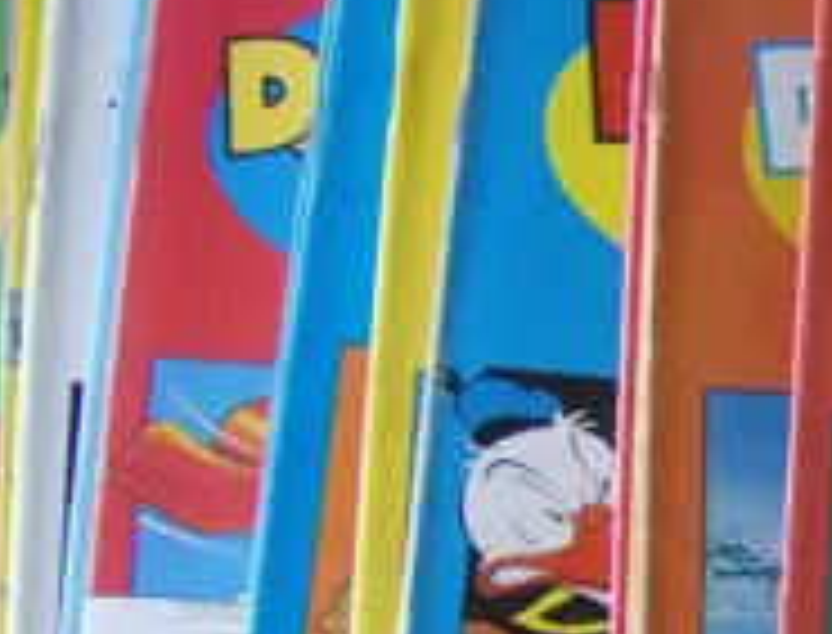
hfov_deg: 19.7
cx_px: 1052
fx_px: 2224
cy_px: 558
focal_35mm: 92
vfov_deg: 16.0
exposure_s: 1/47.5
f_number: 2.8
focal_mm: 6
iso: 200
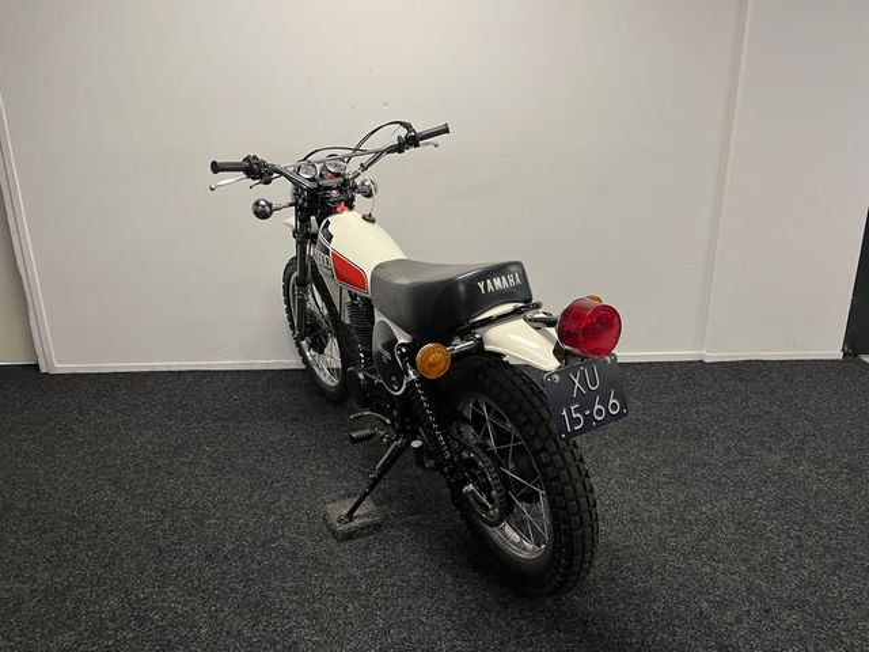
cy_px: 326
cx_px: 434
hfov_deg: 67.3
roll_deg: +1.5
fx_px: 653
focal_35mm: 26
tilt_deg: -18.6
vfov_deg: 53.1
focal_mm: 5.1
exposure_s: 1/50
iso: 80
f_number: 1.6
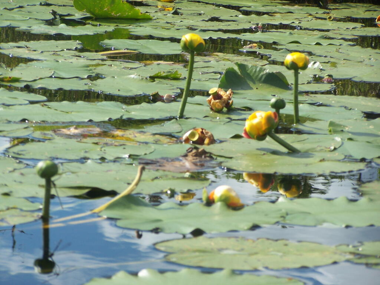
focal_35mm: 189
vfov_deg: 7.9
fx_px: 2075
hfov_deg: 10.5
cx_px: 190
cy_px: 142
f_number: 3.2
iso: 80
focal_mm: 31.3
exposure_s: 1/800
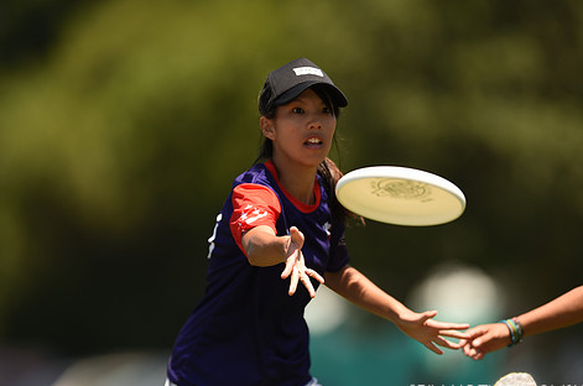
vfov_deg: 2.8
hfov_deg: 4.2
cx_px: 329
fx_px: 7968
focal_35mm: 493
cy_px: 207
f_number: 2.8
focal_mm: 400
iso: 100
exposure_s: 1/1250
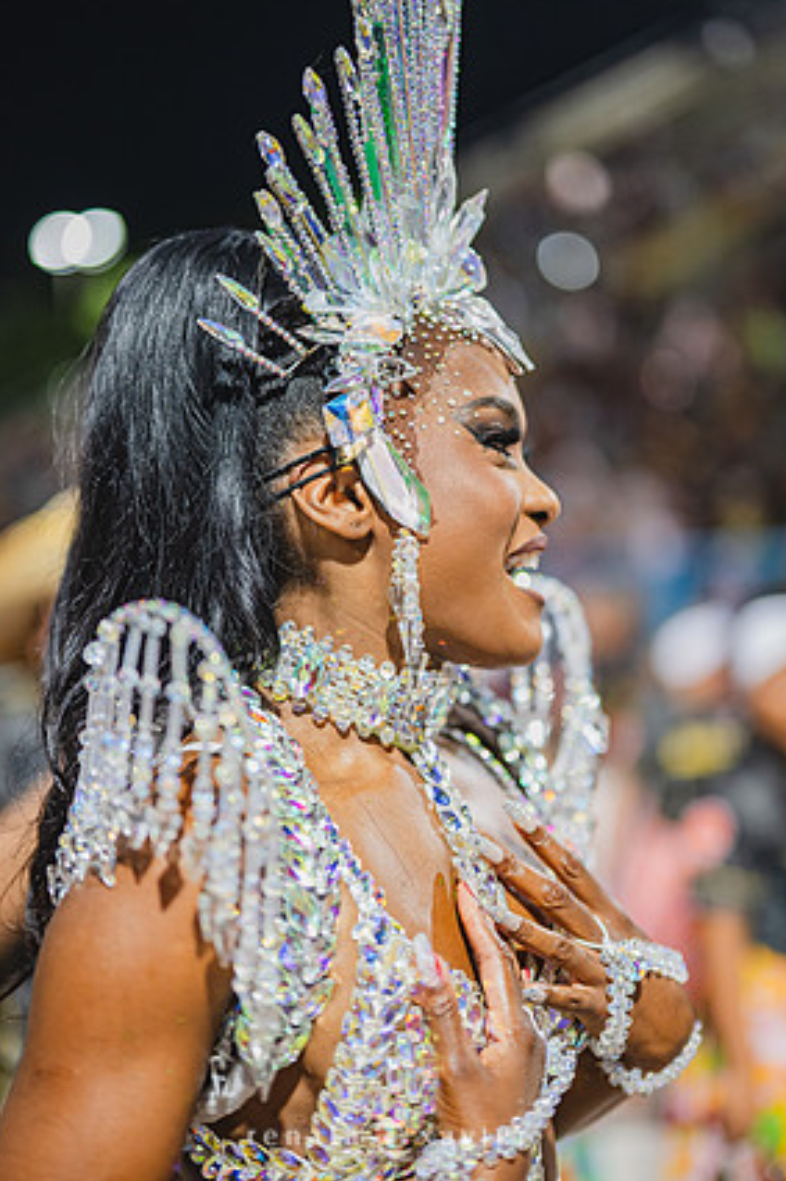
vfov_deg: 37.5
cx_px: 383
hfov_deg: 25.5
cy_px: 561
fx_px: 1737
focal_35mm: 53
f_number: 1.2
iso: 1600
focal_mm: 50
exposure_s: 1/1000
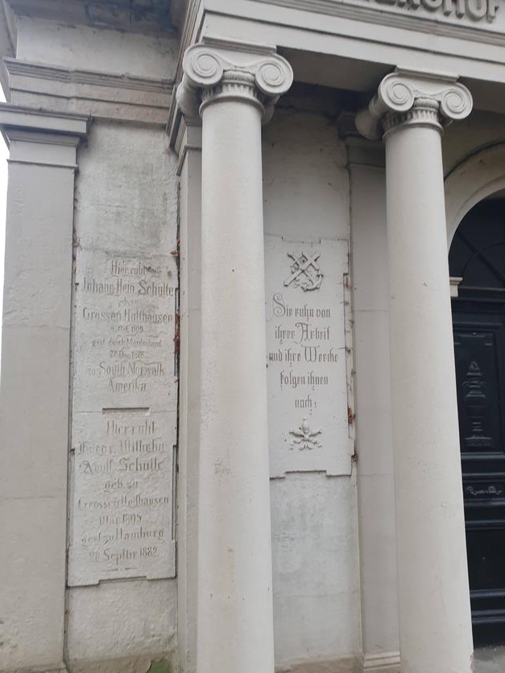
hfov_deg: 49.7
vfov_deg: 63.4
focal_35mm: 28
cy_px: 353
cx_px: 257
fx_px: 545
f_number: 2.4
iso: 80
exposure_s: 1/50
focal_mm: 4.3
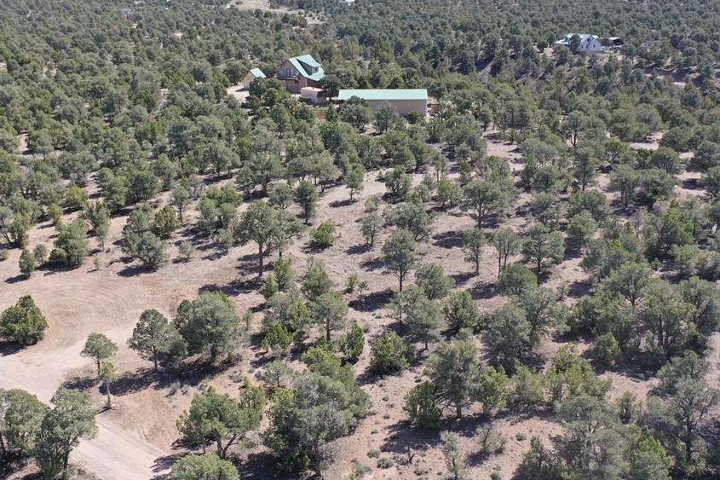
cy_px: 178
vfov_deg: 36.6
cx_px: 259
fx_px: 720
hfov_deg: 52.4
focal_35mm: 36
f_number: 2.8
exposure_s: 1/240
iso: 100
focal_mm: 10.26
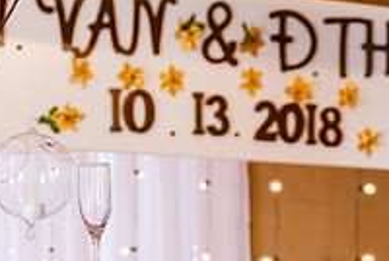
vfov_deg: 8.5
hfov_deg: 12.7
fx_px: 1753
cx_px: 170
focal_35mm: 162
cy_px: 260
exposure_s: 1/500
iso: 1600
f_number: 2.8
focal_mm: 44
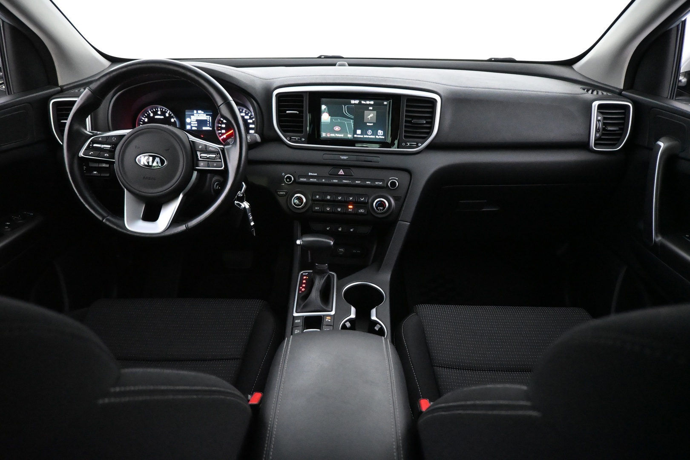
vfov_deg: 53.1
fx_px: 460
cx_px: 345
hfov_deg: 73.7
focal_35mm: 24
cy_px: 230
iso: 8000
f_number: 3.5
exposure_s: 1/60
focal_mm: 16
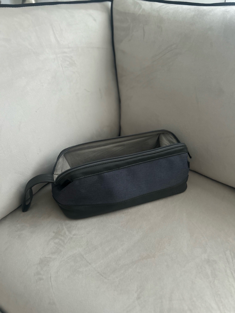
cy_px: 156
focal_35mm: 26
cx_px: 118
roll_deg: +0.1
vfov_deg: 67.3
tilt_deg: -35.0
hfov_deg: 53.1
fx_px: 235
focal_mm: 5.7
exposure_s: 1/40
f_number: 1.5
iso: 400
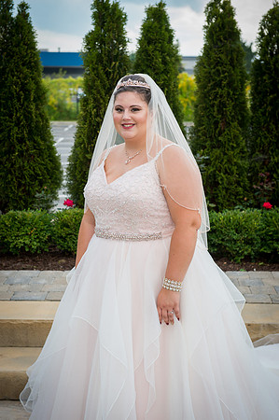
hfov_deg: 19.4
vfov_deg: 28.9
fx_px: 816
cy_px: 210
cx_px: 140
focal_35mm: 70
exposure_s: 1/180
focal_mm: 70
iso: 100
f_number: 4.8
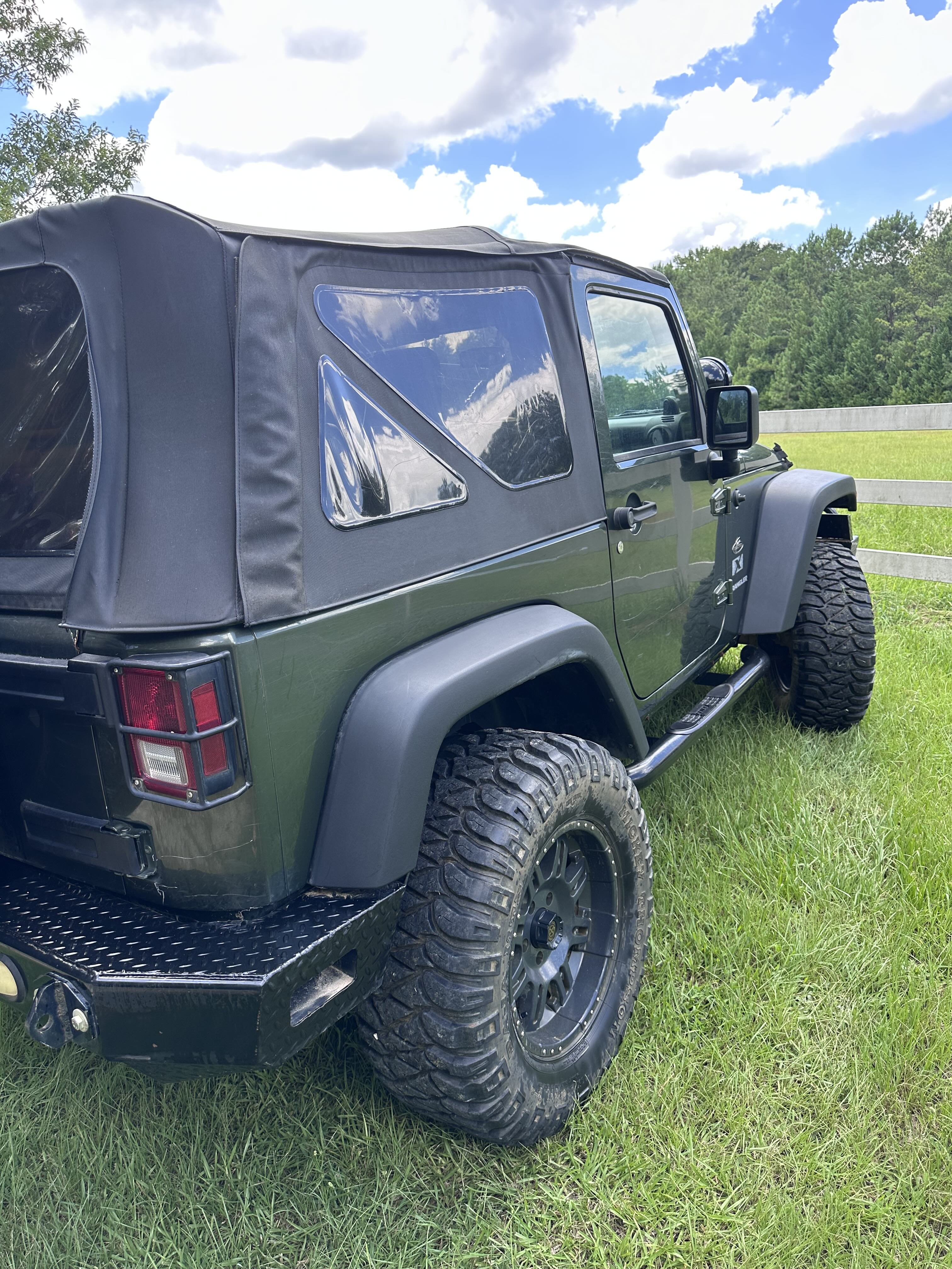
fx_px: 880
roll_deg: +1.1
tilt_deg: -13.7
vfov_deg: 71.6
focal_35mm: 24
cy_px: 634
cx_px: 476
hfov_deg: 56.8
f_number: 1.78
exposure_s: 1/546
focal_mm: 6.86
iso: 80
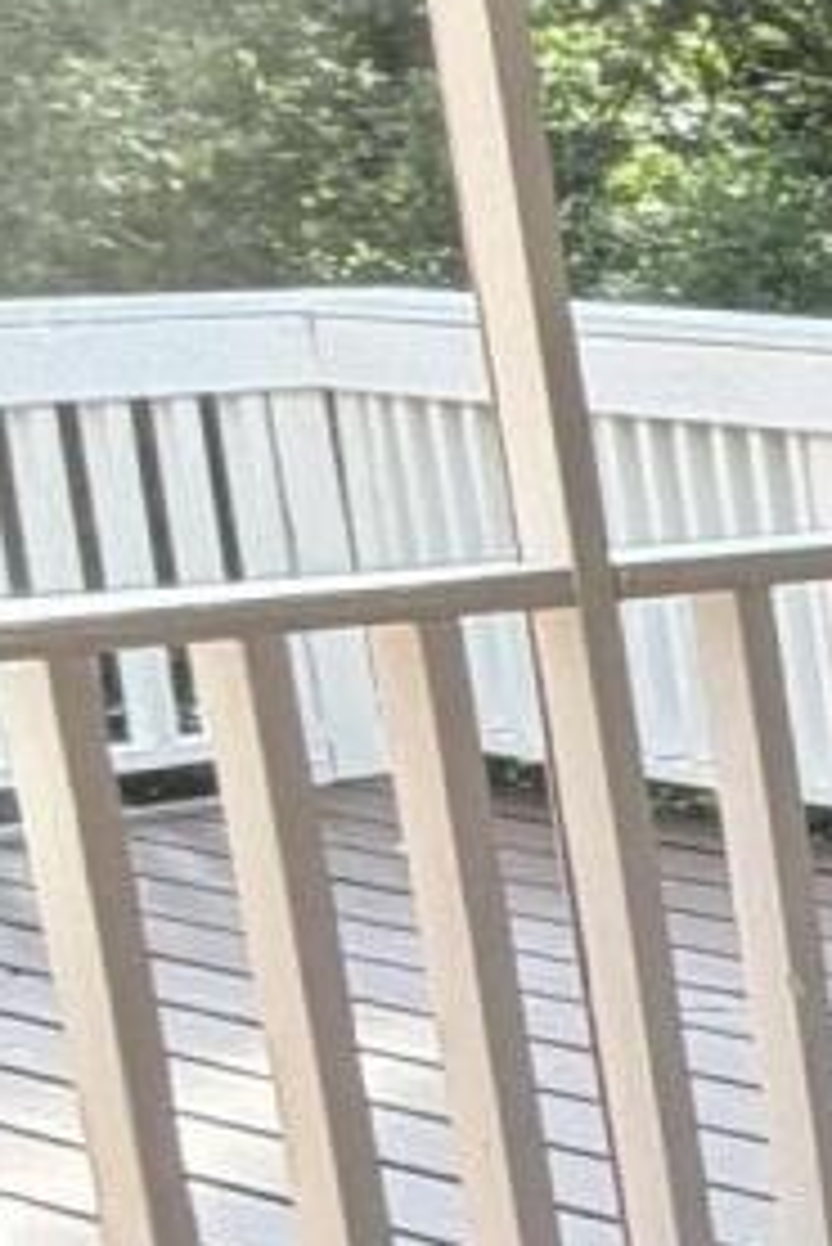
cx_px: 3207
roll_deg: -0.5
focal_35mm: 105
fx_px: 3635
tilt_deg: -13.5
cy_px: 1003
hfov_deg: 8.3
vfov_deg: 19.2
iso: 100
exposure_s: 1/121
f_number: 2.2
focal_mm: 2.22
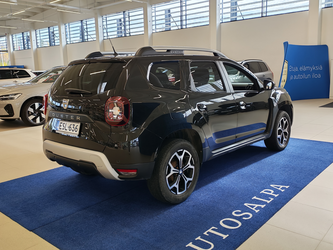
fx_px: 327
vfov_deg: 41.8
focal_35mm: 34
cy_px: 125
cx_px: 166
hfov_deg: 54.0
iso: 125
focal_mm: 6.12
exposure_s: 1/100
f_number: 1.9
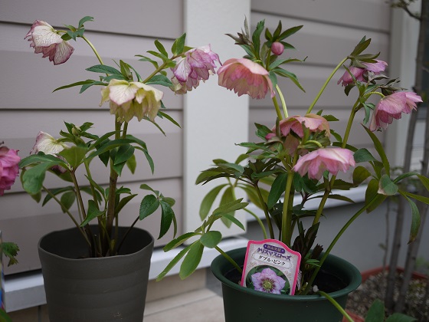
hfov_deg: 46.8
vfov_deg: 36.0
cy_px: 161
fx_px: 496
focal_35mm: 40
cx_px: 214
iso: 100
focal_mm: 20
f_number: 2
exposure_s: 1/1000
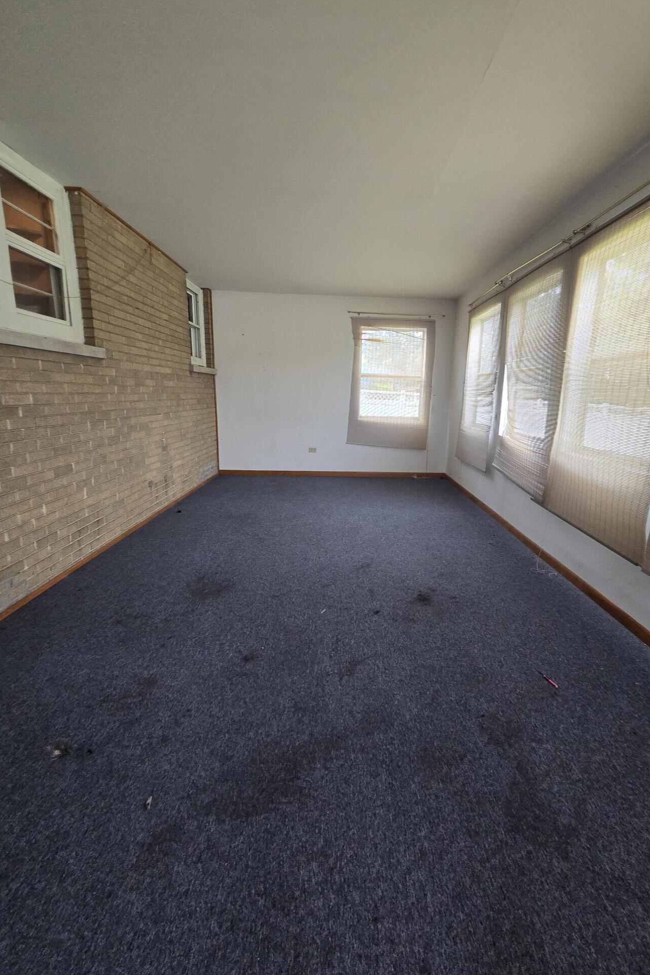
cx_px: 360
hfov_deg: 80.9
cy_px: 477
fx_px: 379
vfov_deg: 104.2
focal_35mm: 14
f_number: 2.2
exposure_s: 1/100
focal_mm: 2.2
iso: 250
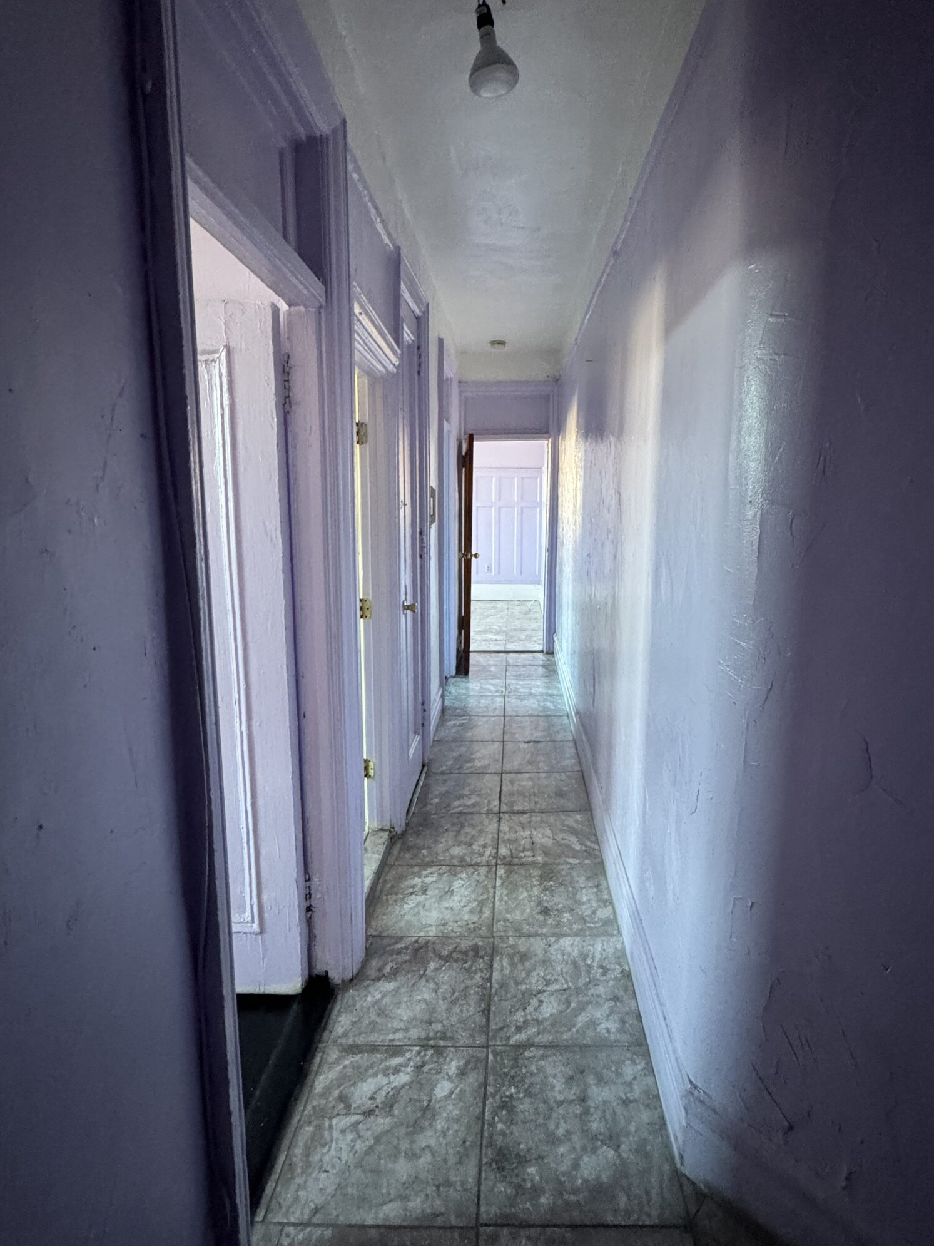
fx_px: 648
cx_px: 515
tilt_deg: -9.8
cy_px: 600
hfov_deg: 71.4
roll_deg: -0.5
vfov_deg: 87.7
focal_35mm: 18
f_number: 2.2
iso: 500
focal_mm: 2.22
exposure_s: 1/60
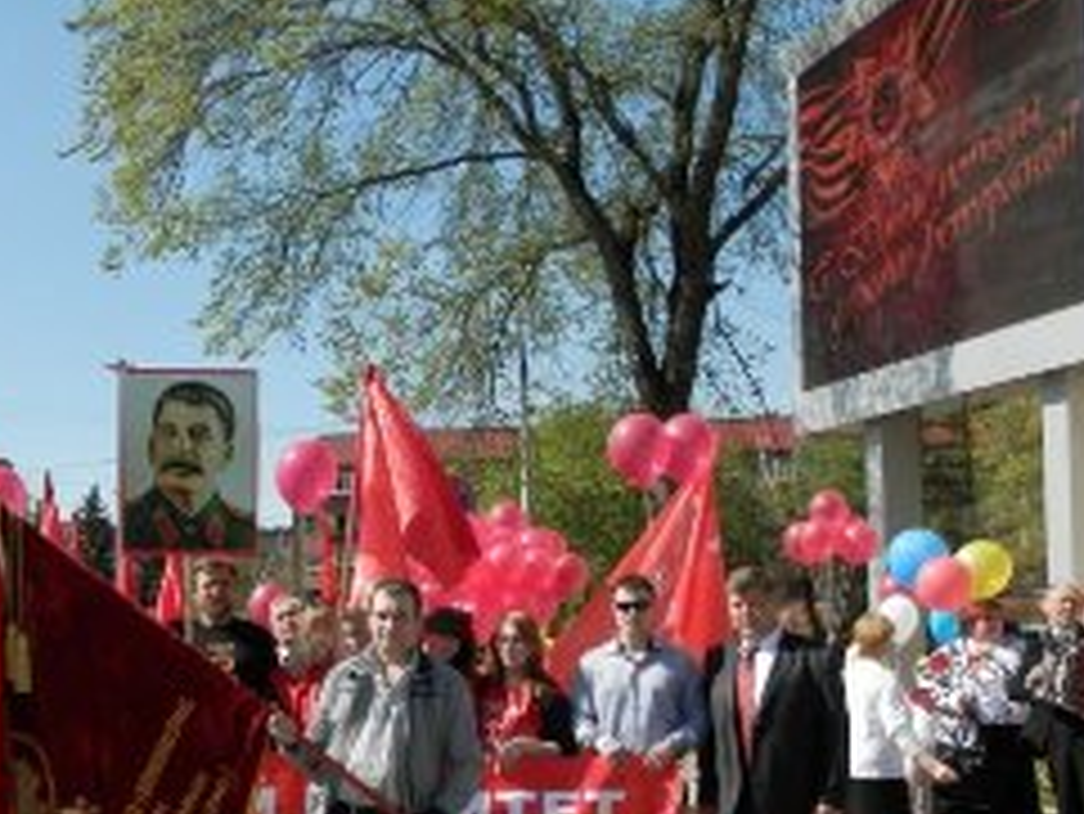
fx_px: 1629
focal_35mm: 52
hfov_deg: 36.0
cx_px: 283
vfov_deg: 27.8
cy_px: 585
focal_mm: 4.5
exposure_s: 1/1250
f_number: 3.1
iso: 80
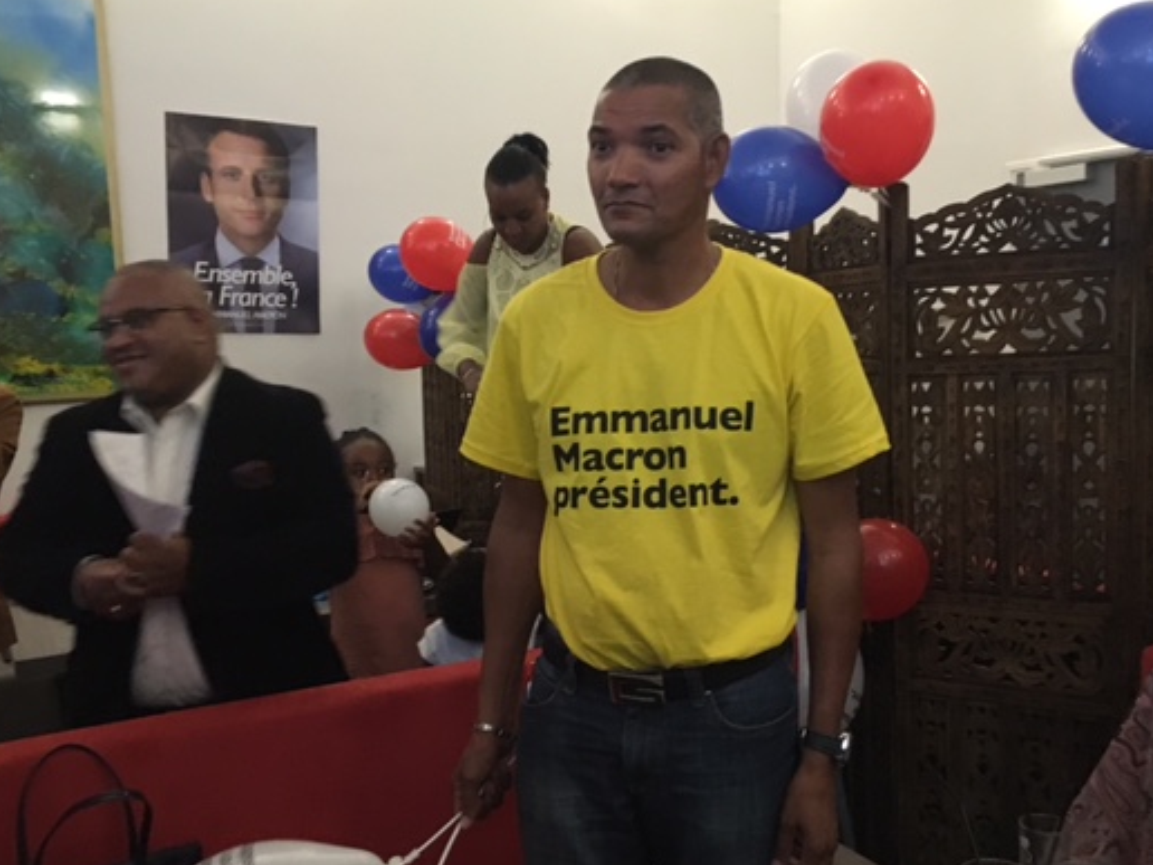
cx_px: 576
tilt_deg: -6.0
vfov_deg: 39.6
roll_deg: +1.6
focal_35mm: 36
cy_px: 456
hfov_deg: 51.4
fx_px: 1199
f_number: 2.2
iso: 320
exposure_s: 1/17
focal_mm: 4.15
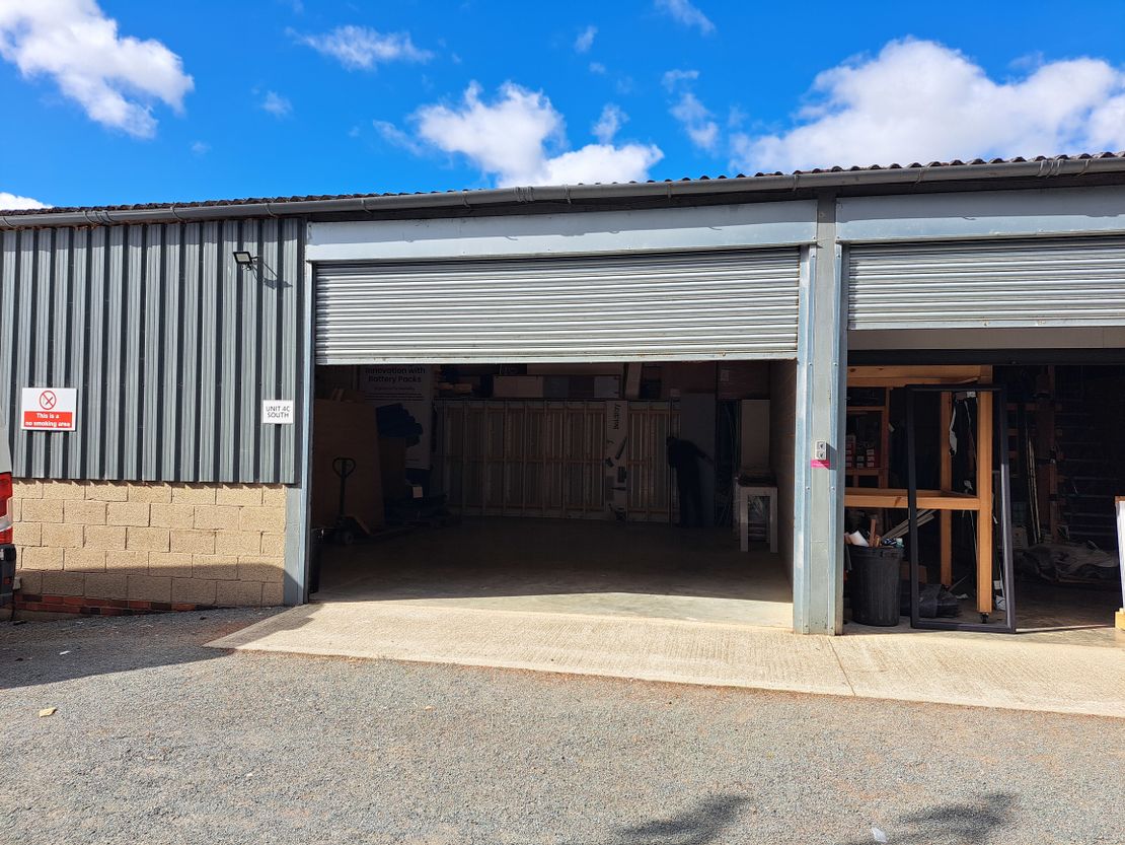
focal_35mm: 24
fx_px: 780
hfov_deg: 71.6
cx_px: 562
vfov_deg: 56.8
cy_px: 422
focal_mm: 5.23
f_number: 1.8
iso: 50
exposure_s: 1/1239
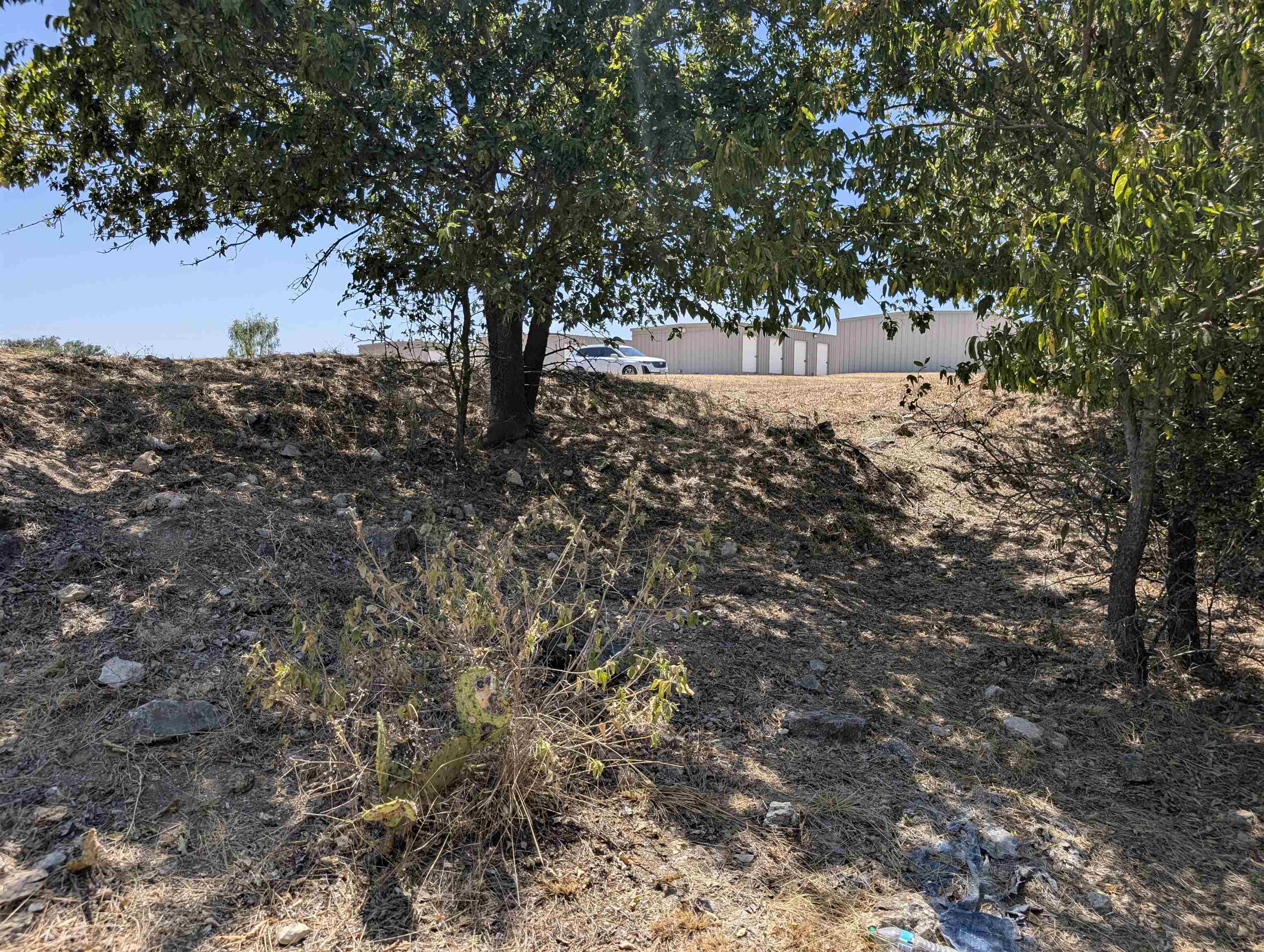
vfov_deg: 56.9
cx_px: 632
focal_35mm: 24
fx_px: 878
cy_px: 476
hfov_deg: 71.5
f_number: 1.68
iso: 22
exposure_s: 1/1080
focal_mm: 6.9
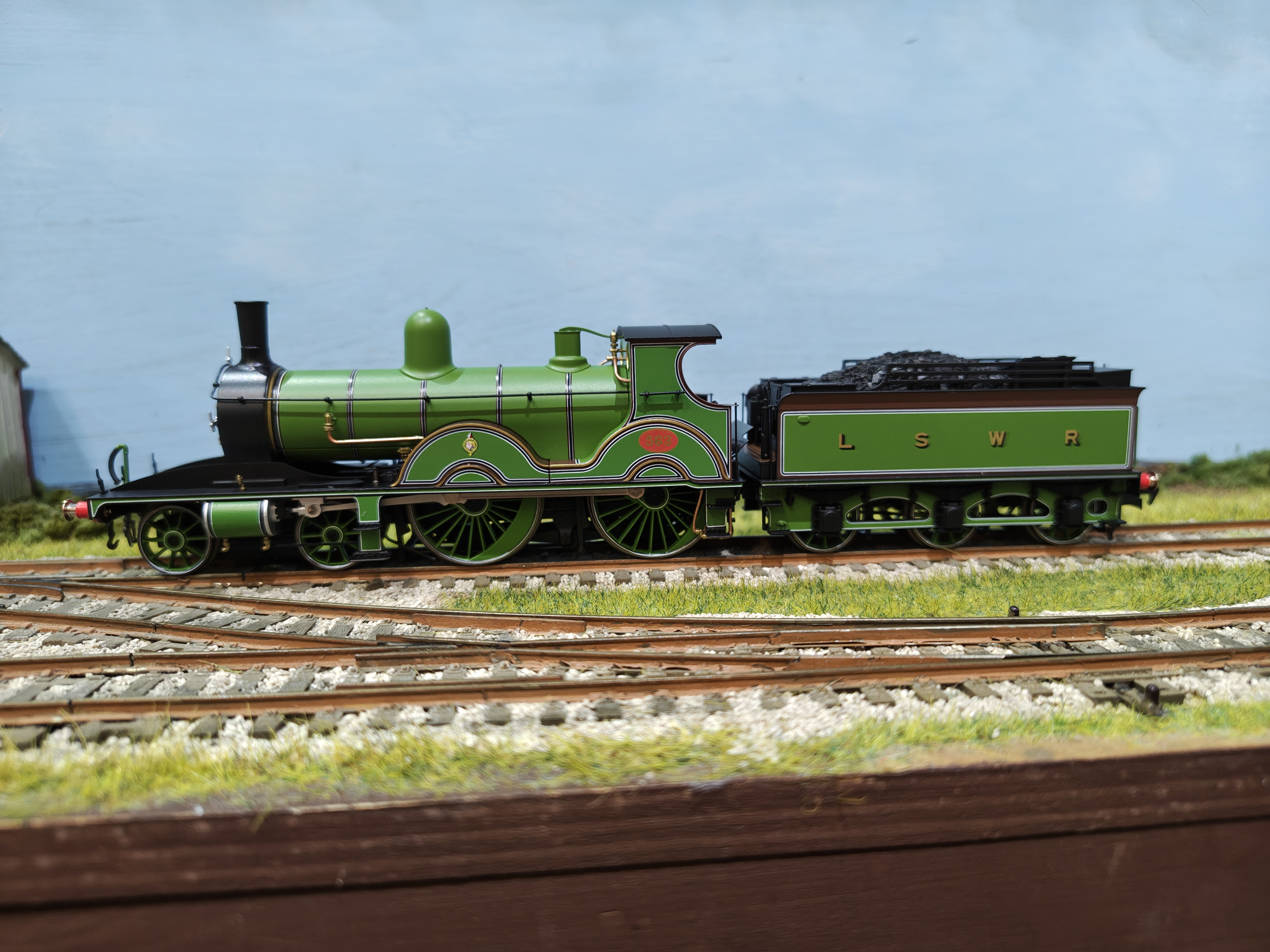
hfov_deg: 71.6
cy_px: 476
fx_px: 881
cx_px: 635
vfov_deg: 56.8
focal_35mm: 24
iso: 3822
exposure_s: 1/50
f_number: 1.8
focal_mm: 5.56
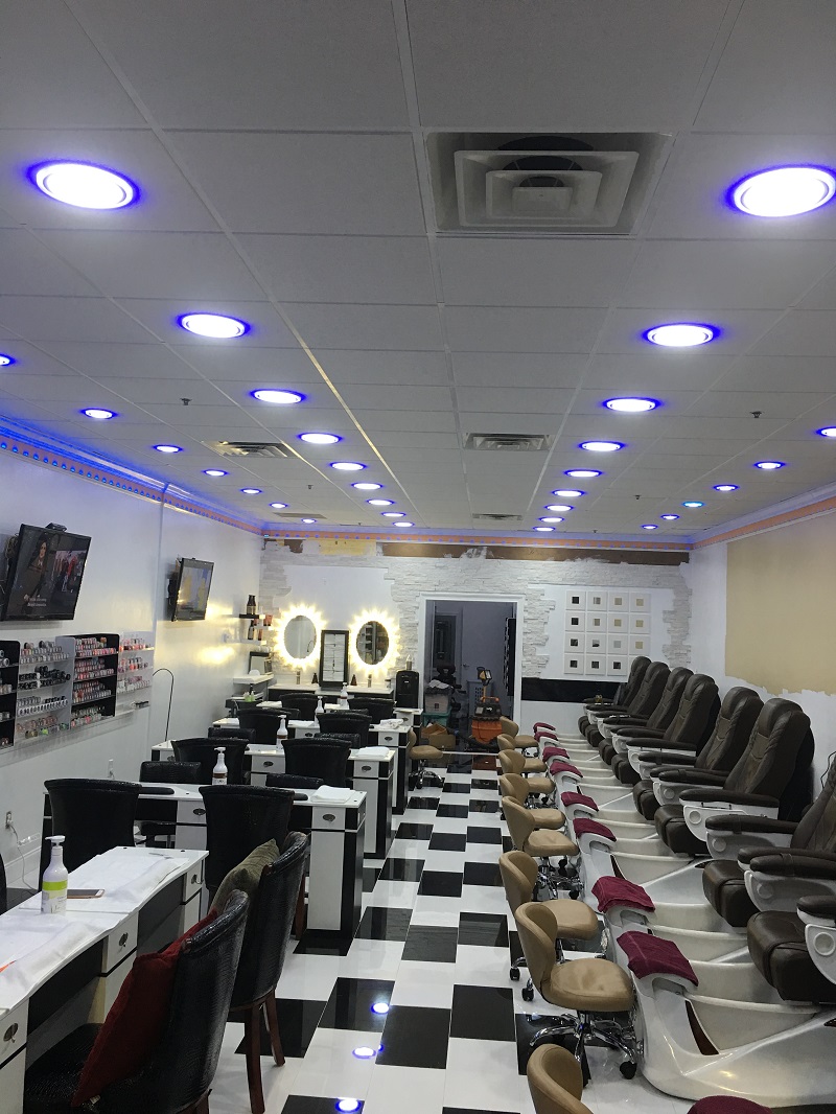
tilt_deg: +4.9
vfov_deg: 61.6
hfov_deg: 48.2
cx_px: 418
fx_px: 933
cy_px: 557
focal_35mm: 29
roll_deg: -2.6
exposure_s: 1/30
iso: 32
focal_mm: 4.15
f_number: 2.2
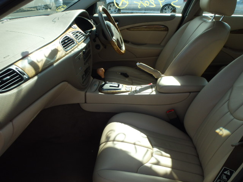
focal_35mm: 28
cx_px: 122
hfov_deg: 63.4
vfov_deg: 49.7
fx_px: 197
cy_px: 91
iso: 125
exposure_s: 1/320
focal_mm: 5
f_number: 3.9
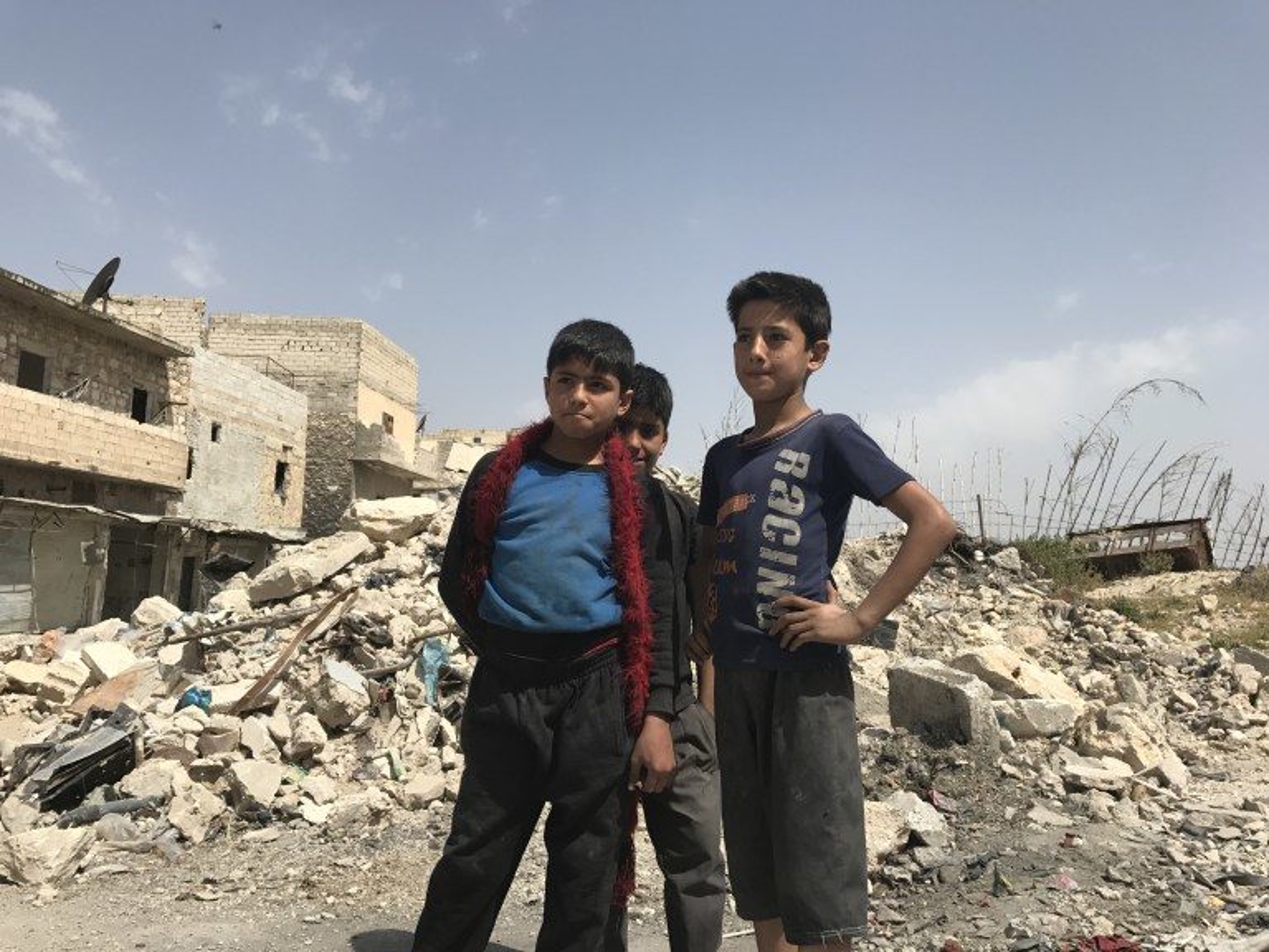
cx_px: 634
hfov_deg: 63.4
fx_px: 1026
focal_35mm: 28
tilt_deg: +3.9
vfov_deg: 49.7
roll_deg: -1.8
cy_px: 476
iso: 20
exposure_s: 1/2907
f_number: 1.8
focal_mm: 3.99
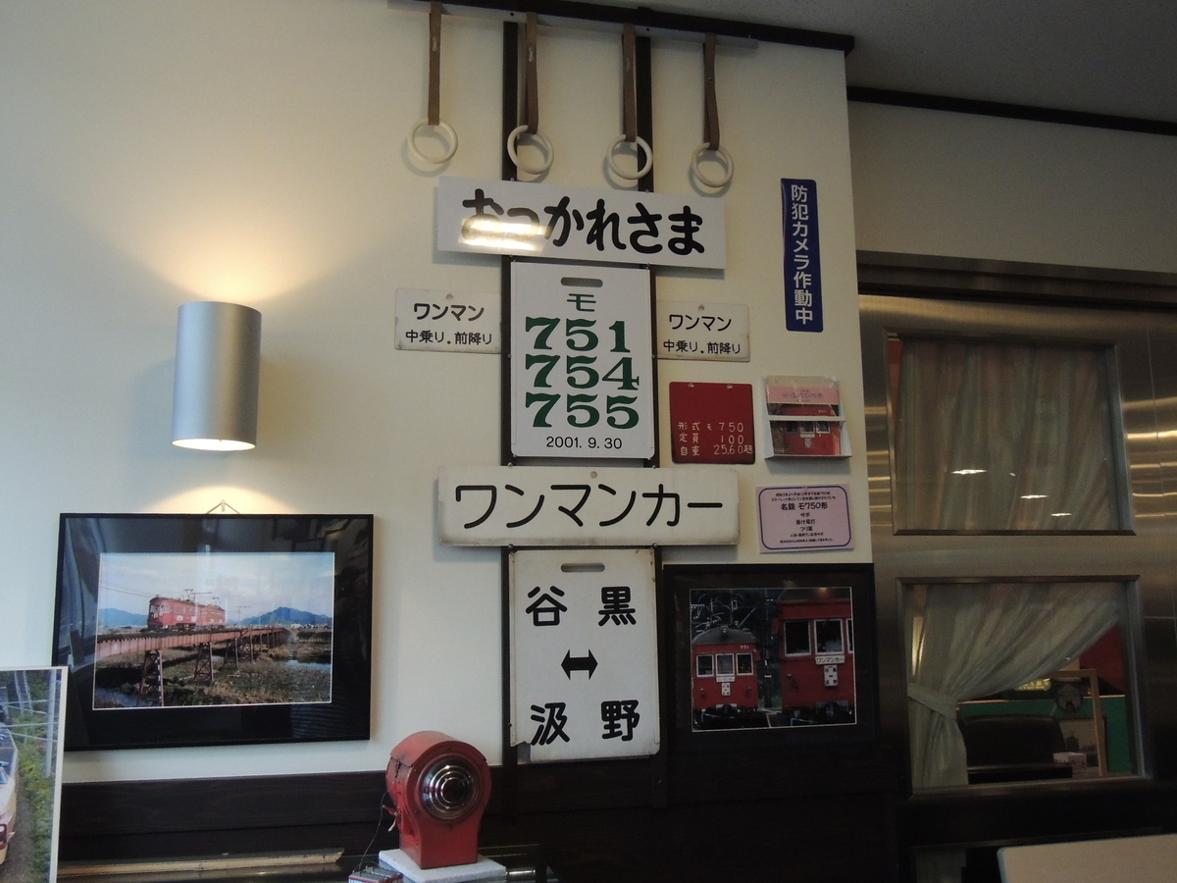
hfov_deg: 60.0
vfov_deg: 46.8
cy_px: 442
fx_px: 1020
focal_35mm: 30
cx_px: 588
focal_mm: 5.3
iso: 800
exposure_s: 1/320
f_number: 3.1
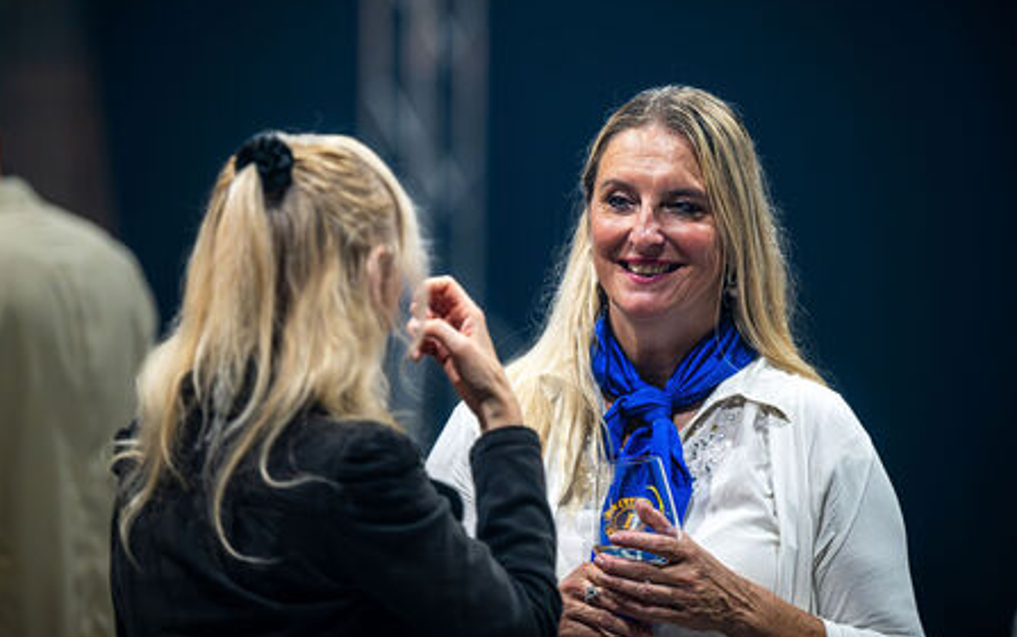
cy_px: 270
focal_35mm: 191
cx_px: 576
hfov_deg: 11.0
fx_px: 5297
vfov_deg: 6.9
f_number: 2.8
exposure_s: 1/250
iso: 3200
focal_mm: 165
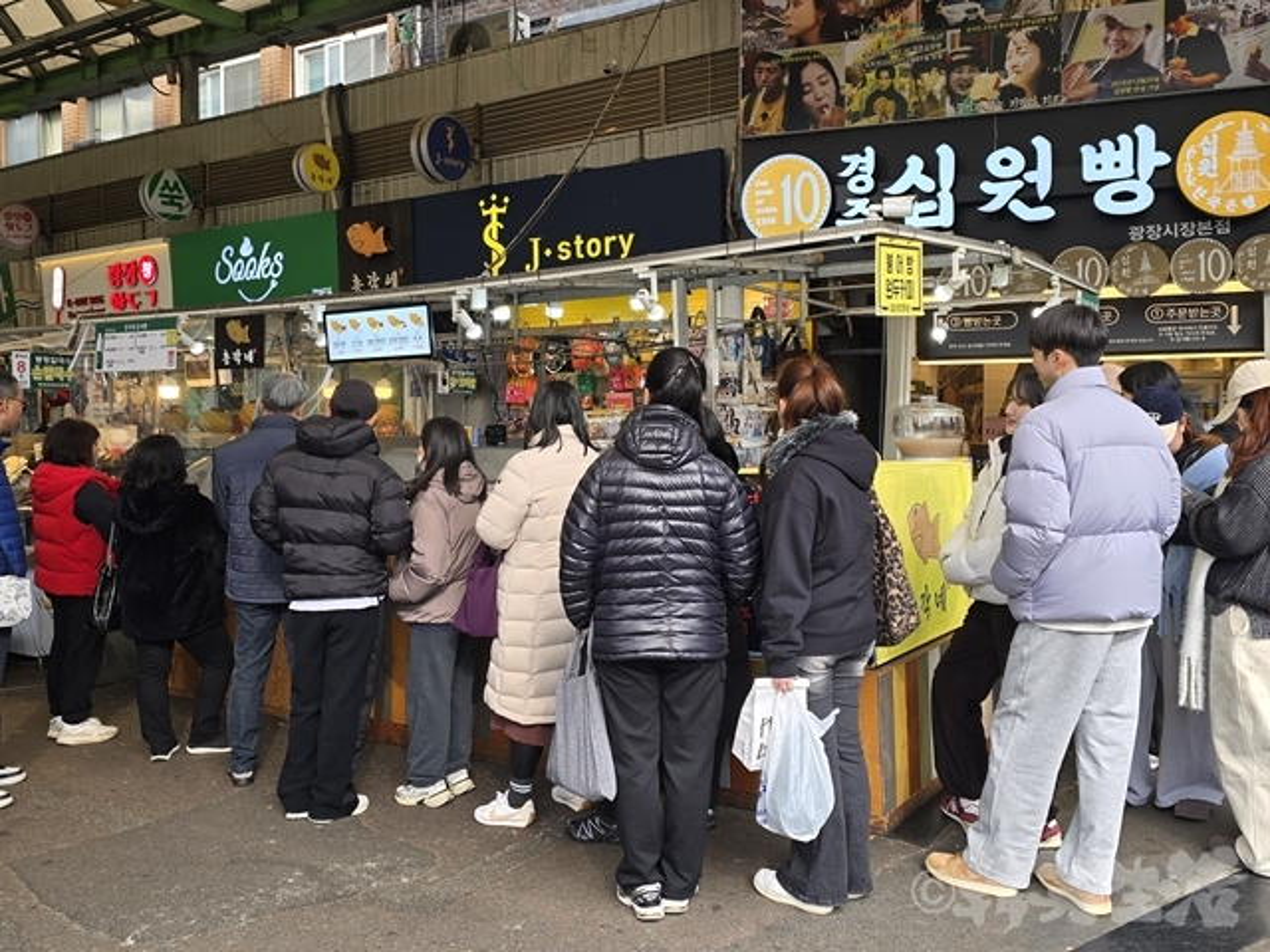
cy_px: 476
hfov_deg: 73.9
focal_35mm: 23
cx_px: 635
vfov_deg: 58.9
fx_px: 844
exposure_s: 1/120
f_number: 1.7
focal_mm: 6.3
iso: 16
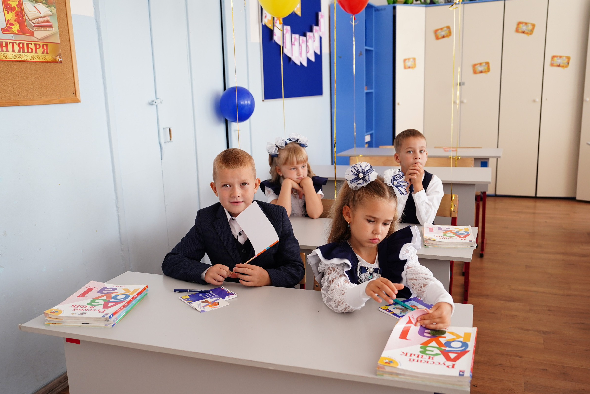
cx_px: 293
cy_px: 208
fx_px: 541
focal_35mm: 33
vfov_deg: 40.0
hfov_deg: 57.2
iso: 800
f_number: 3.5
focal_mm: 31
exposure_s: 1/320
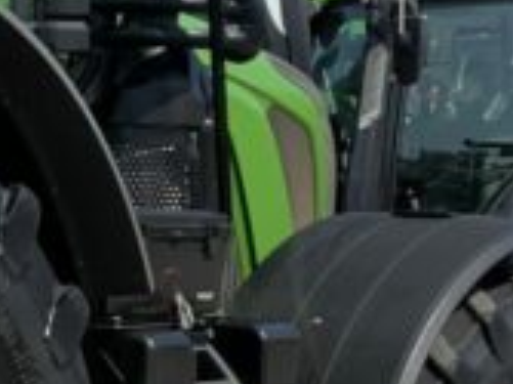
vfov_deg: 8.3
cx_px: -163
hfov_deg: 10.8
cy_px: 286
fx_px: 2636
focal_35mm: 178
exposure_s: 1/1221
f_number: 1.8
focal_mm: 3
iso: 16
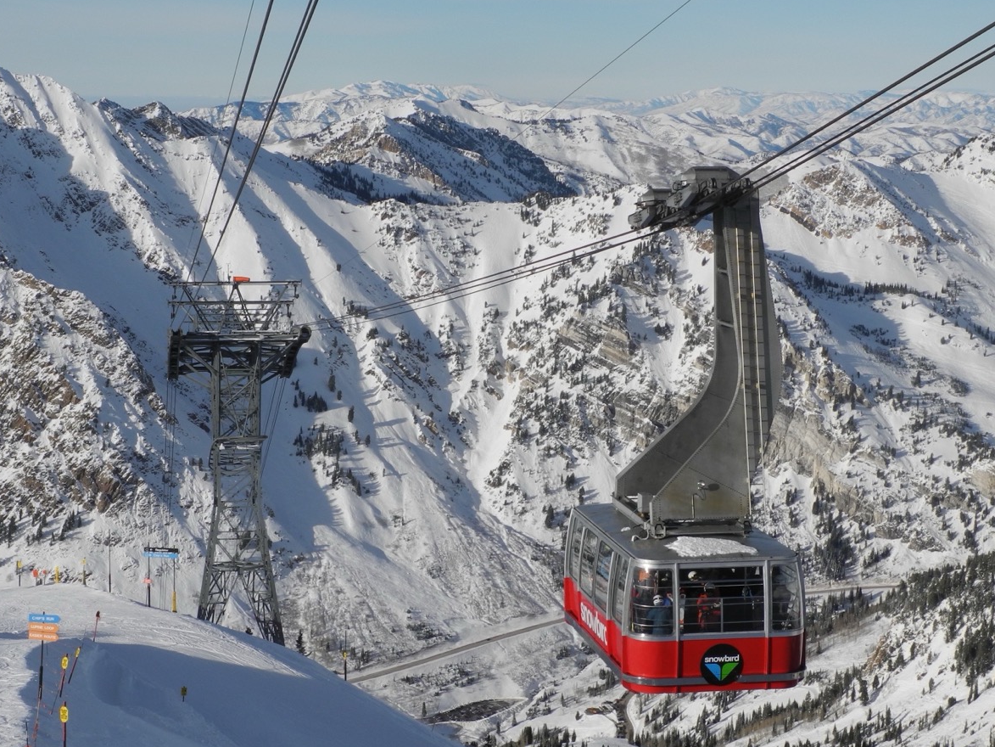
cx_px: 493
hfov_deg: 26.0
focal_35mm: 75
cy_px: 408
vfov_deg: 19.6
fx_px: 2156
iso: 100
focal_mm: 11.8
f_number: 5.6
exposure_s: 1/1000
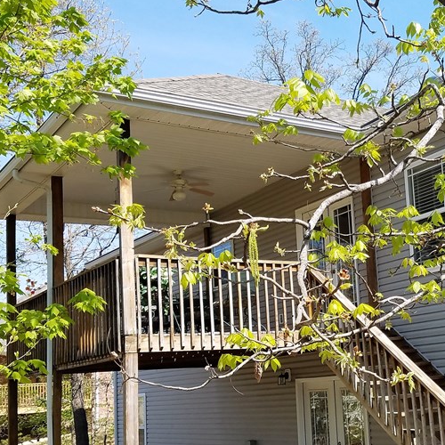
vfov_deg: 36.0
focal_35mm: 47
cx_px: 385
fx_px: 684
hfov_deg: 34.4
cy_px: 251
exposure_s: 1/1288
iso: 50
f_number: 1.7
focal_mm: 4.2
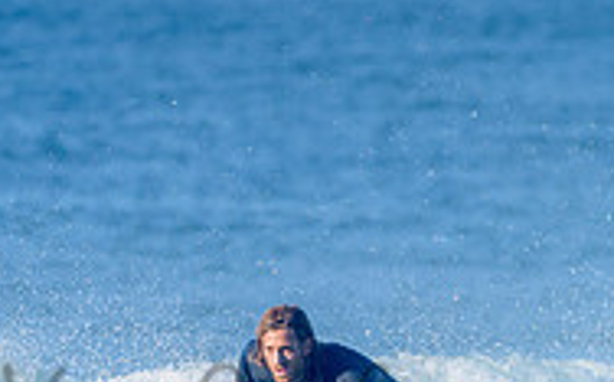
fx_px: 26341
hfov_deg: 1.3
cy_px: 387
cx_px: 340
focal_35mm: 1576
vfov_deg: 0.8
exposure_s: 1/2000
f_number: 5.6
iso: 320
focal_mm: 500
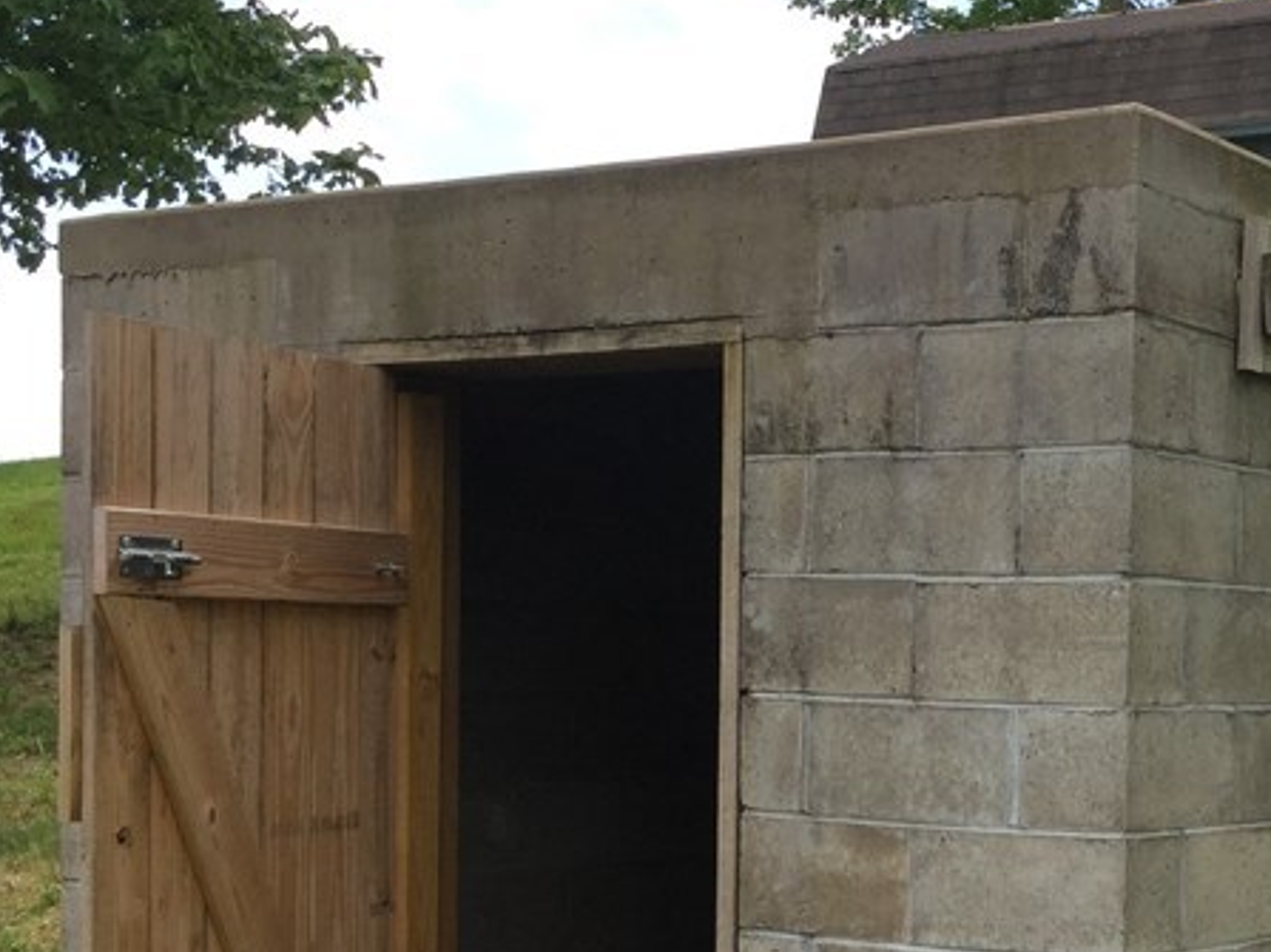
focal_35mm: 71
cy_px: 781
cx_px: 984
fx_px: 2606
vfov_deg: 20.4
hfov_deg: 27.0
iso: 25
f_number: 2.4
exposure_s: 1/506
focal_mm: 3.3
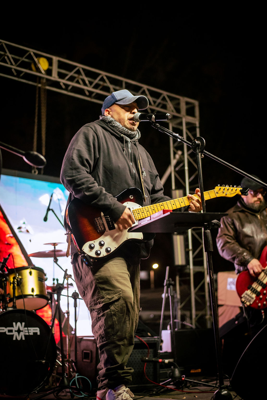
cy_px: 200
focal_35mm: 50
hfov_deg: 27.0
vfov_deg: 39.6
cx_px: 134
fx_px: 556
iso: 2000
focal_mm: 50
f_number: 2.5
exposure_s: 1/200
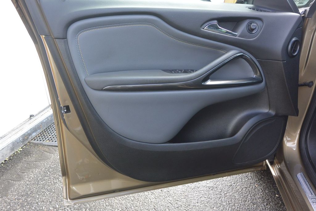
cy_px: 106
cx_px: 158
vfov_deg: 47.9
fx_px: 237
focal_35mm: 27
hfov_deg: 67.4
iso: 200
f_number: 3.5
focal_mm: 10
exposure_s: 1/200
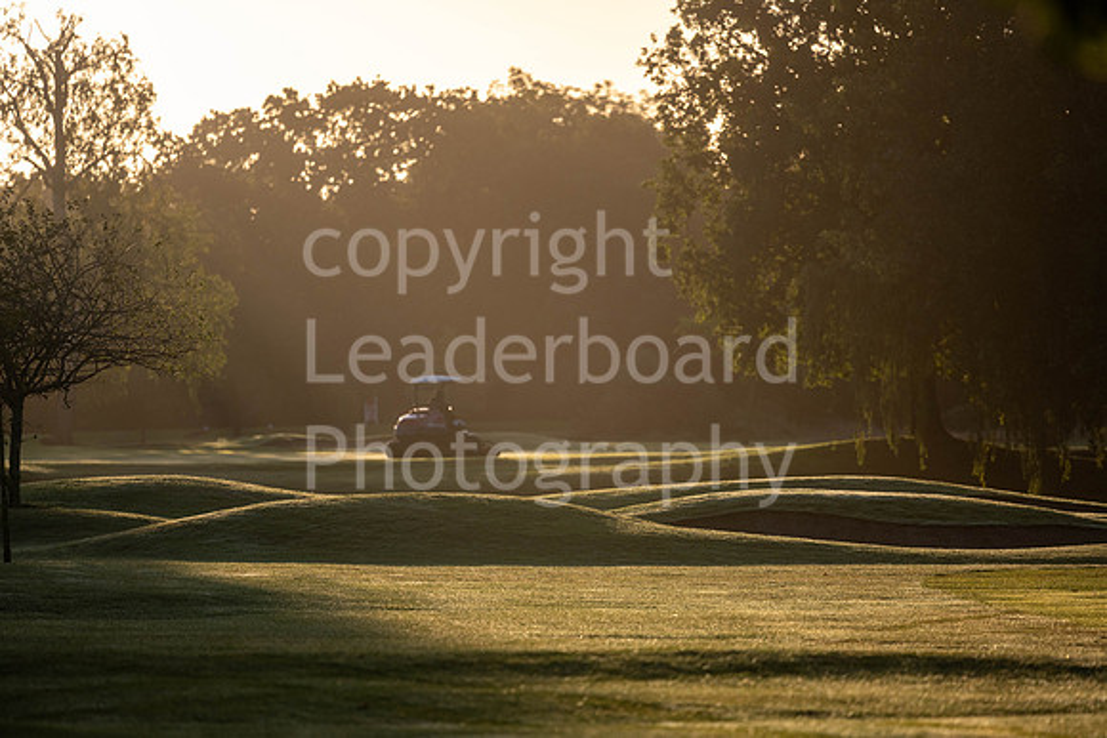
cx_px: 554
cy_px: 369
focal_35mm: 300
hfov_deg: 6.9
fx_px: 9227
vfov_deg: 4.6
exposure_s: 1/2000
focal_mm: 300
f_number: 4
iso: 200
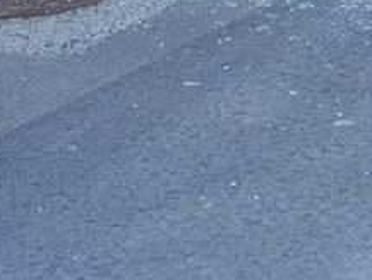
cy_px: -103
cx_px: 372
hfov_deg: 12.1
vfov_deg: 9.0
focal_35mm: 162
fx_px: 1742
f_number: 3.5
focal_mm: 14.2
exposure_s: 1/125
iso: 50
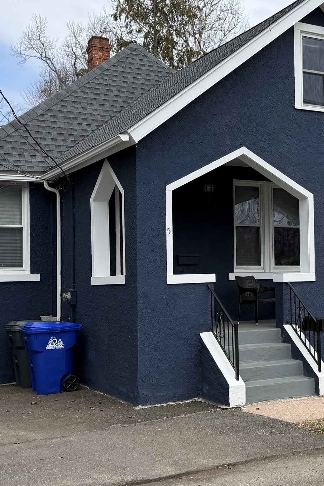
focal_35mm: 55
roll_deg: +1.0
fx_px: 743
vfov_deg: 36.2
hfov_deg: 24.2
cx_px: 257
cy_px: 251
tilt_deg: +1.6
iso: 80
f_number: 1.78
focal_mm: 6.76
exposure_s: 1/2907
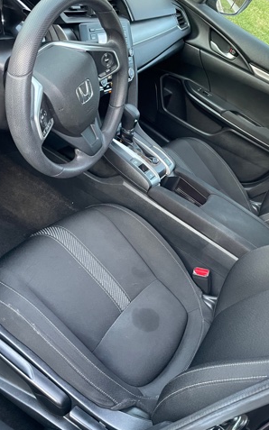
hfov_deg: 33.5
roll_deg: -35.8
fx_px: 434
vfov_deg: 52.8
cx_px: 214
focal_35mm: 37
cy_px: 215
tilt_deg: -31.8
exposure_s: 1/43
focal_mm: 4.2
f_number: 1.6
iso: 500
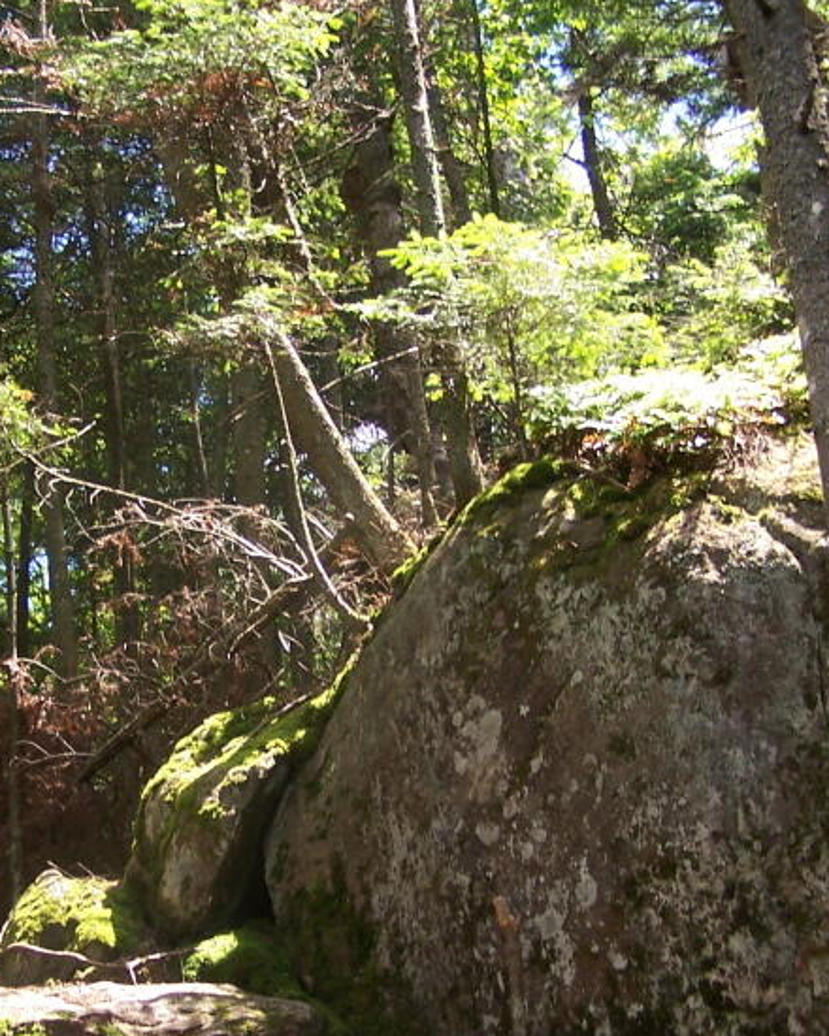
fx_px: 2116
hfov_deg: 22.0
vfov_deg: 27.4
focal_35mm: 69
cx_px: 243
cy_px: 661
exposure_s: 1/125
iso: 80
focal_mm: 6.3
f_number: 2.8
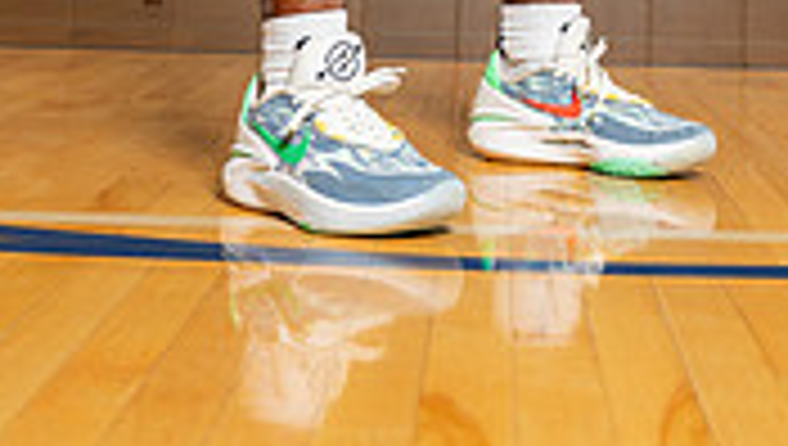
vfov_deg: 12.0
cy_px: -545
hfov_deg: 24.5
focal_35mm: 86
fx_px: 1799
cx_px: 554
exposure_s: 1/250
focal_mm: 32
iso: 250
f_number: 4
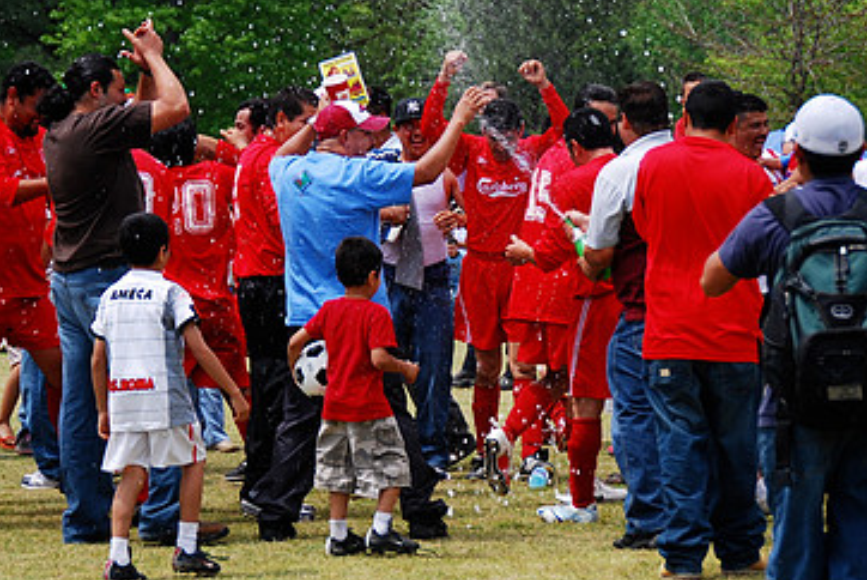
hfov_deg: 10.4
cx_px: 484
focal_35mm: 197
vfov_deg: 7.0
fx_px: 4748
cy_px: 139
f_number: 5.3
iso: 100
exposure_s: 1/320
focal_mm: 82
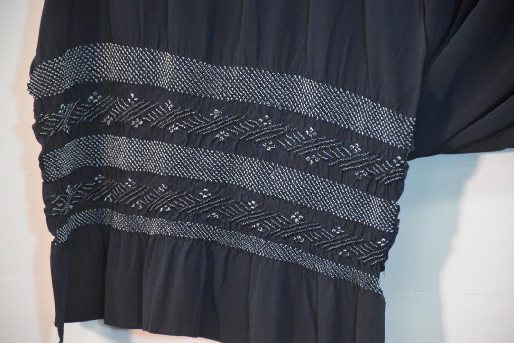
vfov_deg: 6.5
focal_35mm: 210
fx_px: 2999
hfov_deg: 9.8
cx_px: 257
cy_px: 172
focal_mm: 140
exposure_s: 1/125
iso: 4500
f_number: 5.6
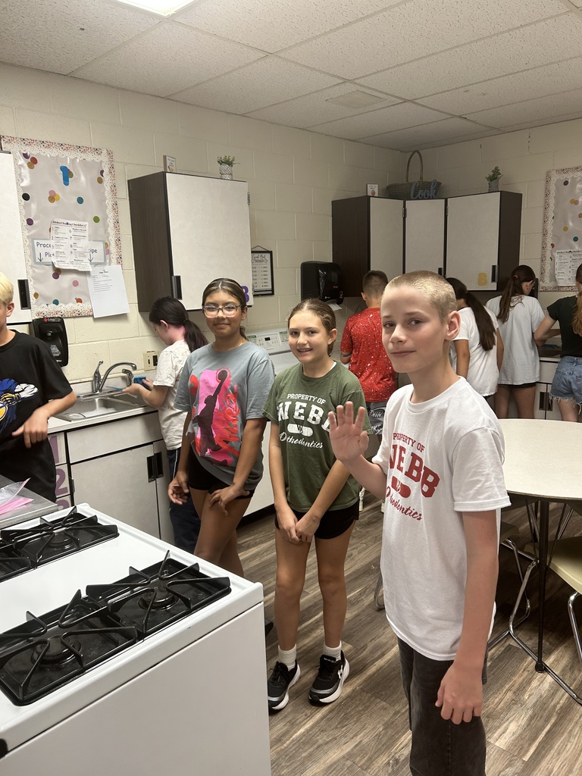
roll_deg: +1.7
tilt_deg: -10.2
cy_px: 388
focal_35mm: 26
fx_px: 583
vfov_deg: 67.3
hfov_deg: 53.1
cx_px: 291
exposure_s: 1/60
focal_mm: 5.7
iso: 100
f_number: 1.5
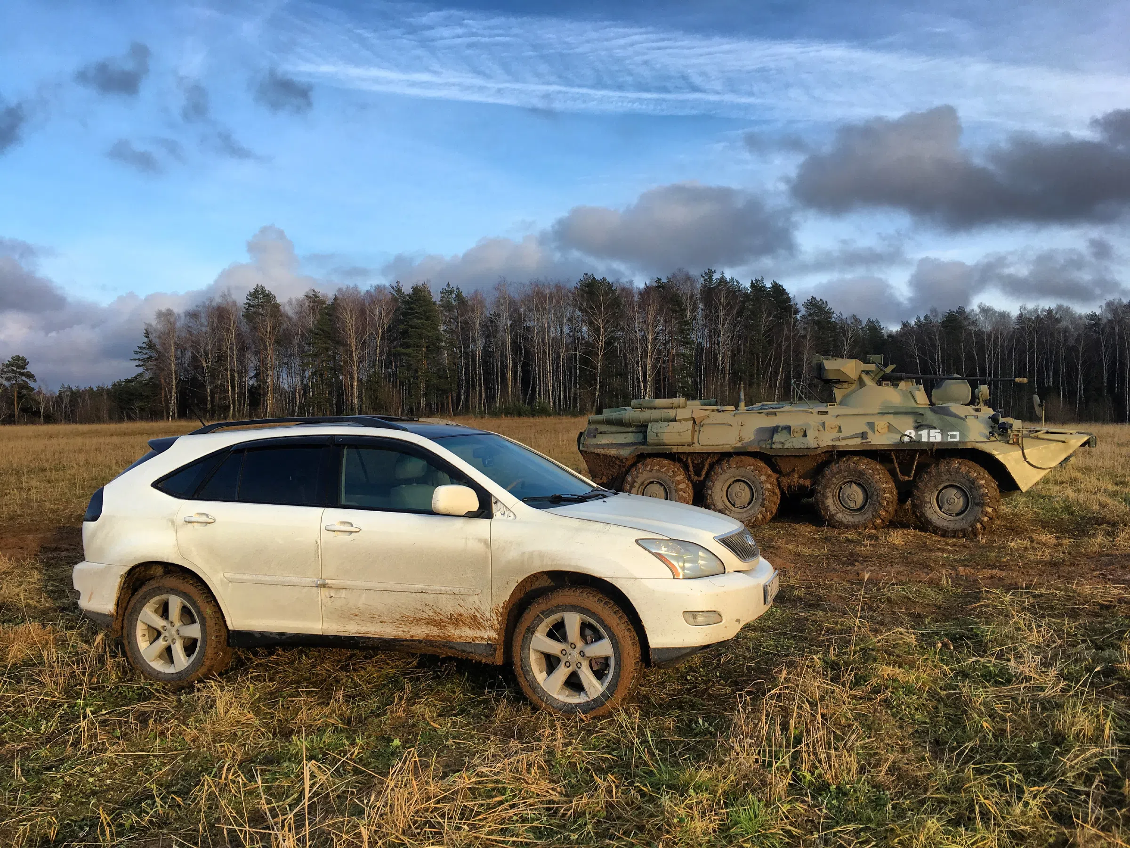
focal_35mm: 29
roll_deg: +1.4
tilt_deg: -0.9
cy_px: 424
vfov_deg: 48.2
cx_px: 565
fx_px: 947
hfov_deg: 61.7
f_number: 2.2
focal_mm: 4.15
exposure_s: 1/386
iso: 25
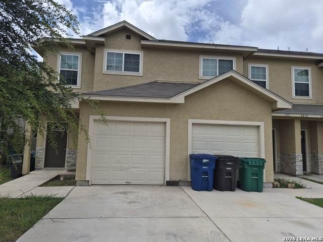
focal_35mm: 23
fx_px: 215
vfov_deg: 58.9
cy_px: 121
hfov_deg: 73.9
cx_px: 162
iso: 80
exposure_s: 1/7696
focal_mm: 5.4
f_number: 1.8
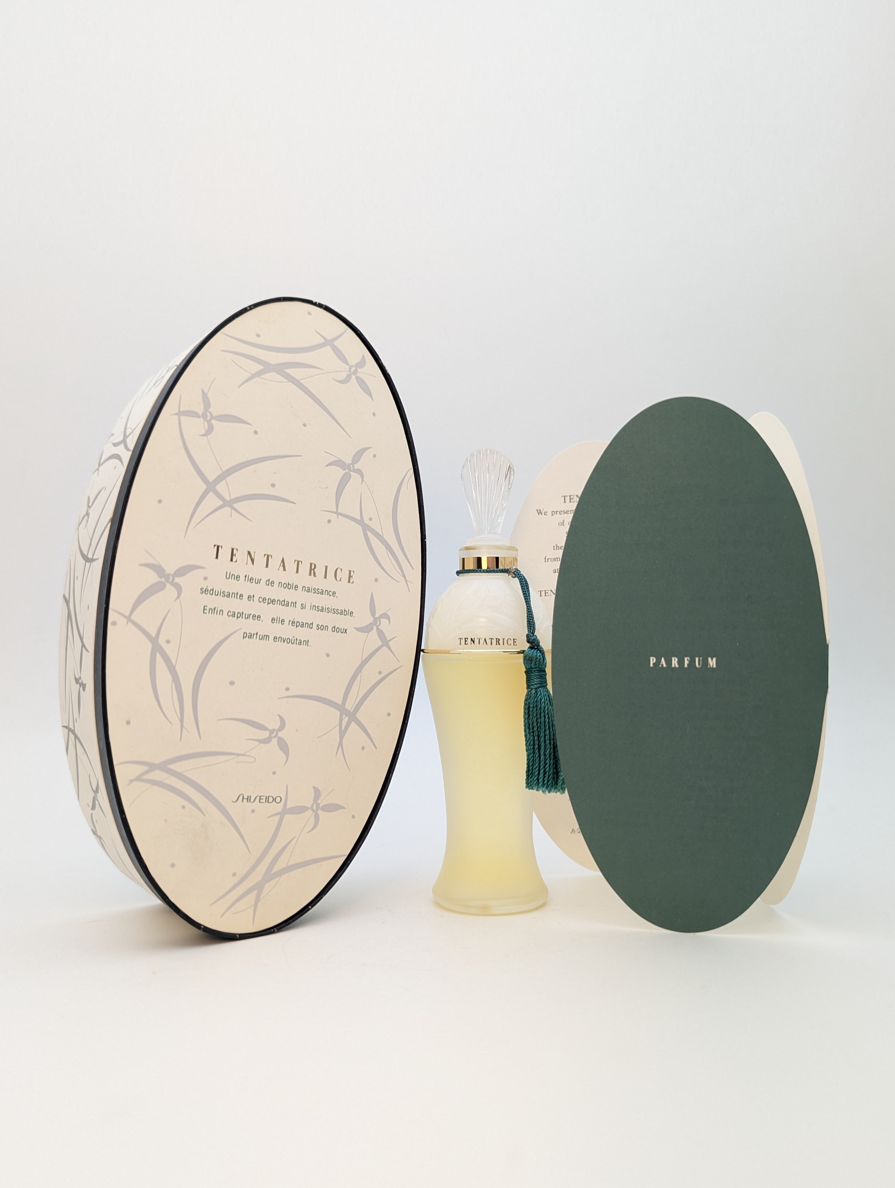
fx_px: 894
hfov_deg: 53.2
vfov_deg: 67.2
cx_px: 447
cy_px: 619
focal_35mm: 26
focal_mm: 6.81
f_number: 1.85
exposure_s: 1/260
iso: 82
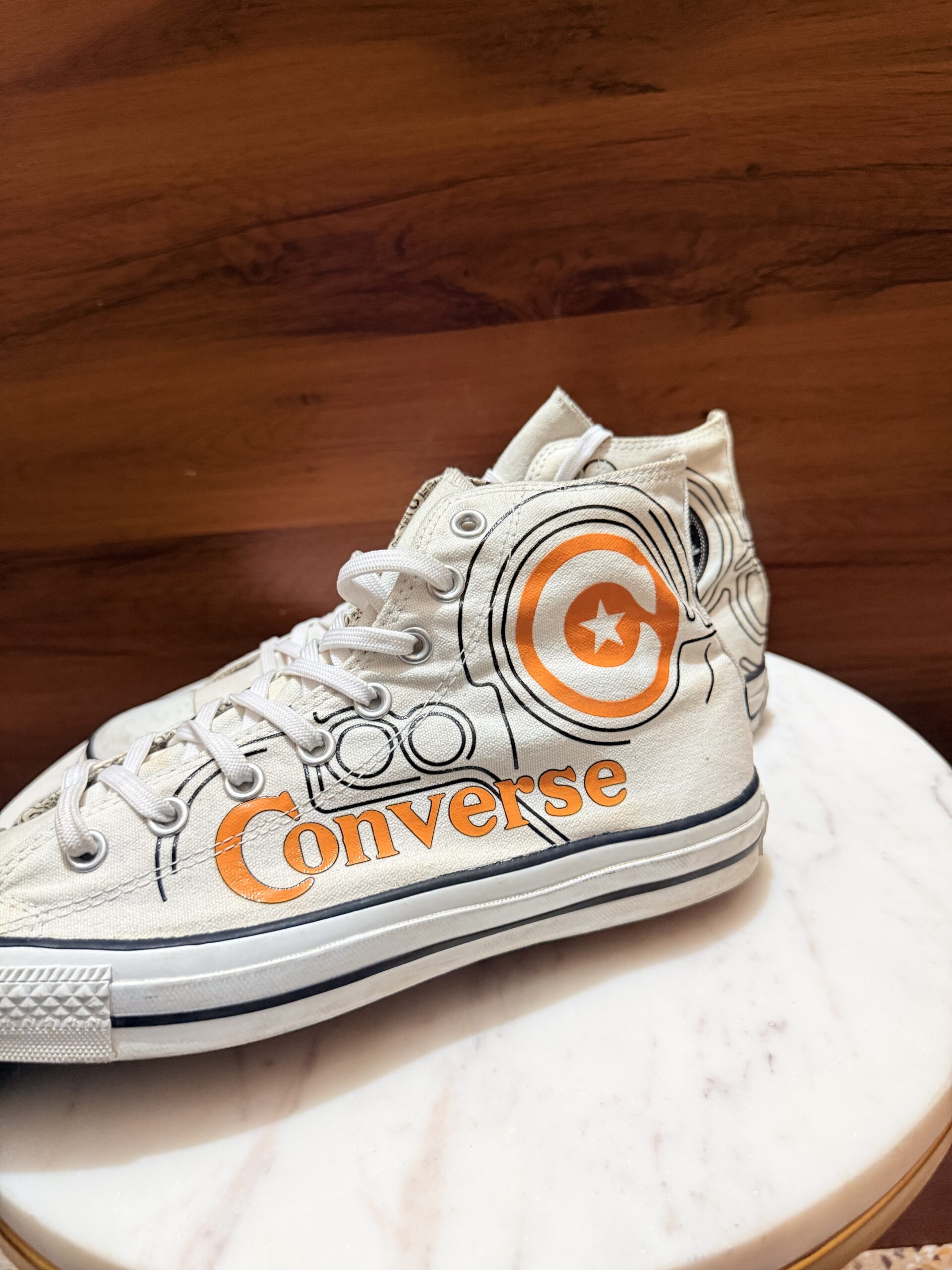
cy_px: 635
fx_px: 880
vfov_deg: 71.6
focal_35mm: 24
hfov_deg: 56.8
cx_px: 476
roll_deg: +5.8
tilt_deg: -22.3
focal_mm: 6.76
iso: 400
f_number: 1.78
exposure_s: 1/50
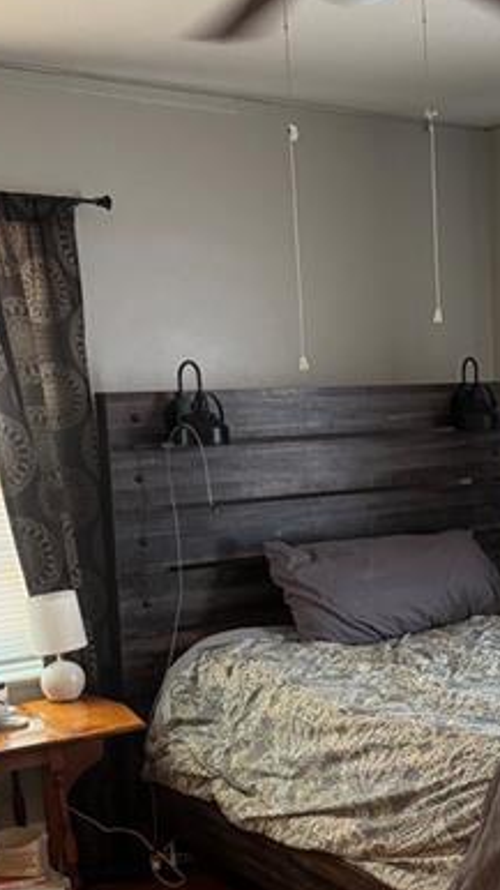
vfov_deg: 39.6
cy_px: 558
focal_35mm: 52
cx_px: 410
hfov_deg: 22.7
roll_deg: +3.5
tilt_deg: -4.9
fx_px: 1226
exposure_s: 1/40
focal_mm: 6.76
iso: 800
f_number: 1.78
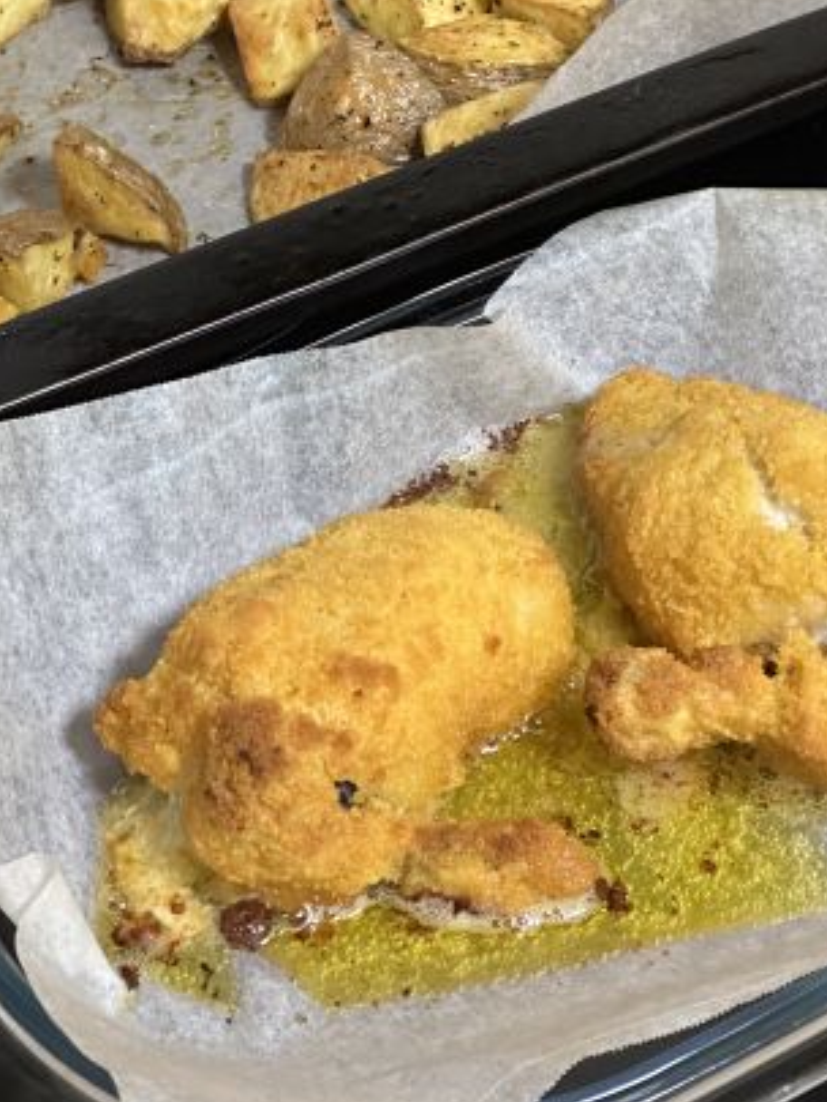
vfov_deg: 17.2
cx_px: 501
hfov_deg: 13.0
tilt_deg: -45.4
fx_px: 3629
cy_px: 329
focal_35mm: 114
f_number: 2.8
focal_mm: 9
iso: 640
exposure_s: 1/34
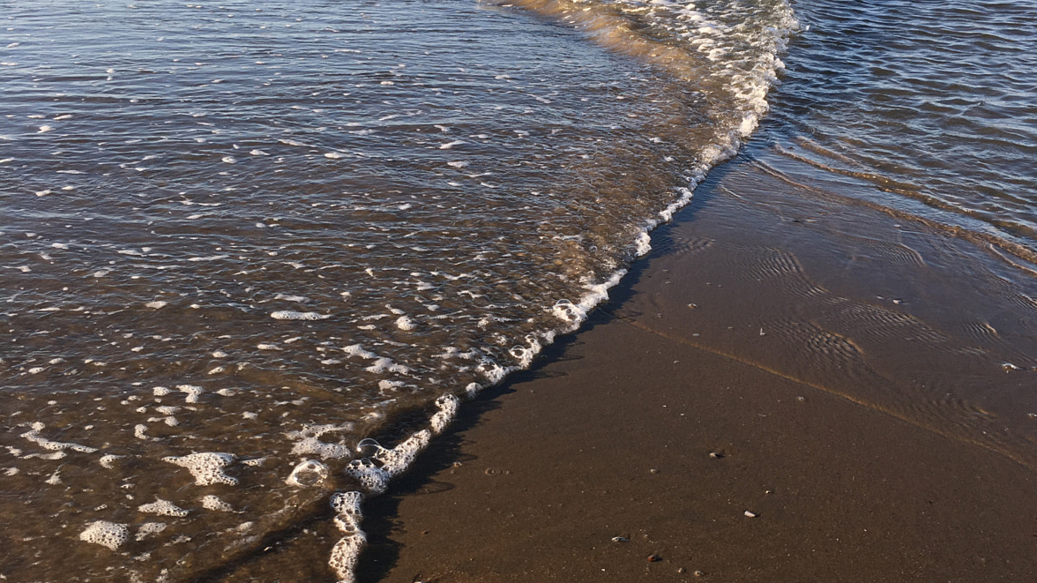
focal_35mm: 43
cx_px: 526
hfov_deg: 47.4
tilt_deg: -24.4
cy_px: 388
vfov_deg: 27.5
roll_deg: +1.0
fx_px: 1182
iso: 25
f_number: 2.2
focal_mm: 4.15
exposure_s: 1/646
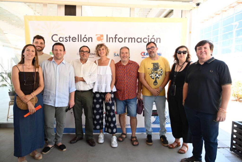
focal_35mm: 24
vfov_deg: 53.1
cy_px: 81
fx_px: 161
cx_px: 121
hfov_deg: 73.7
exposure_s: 1/80
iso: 400
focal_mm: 24
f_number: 5
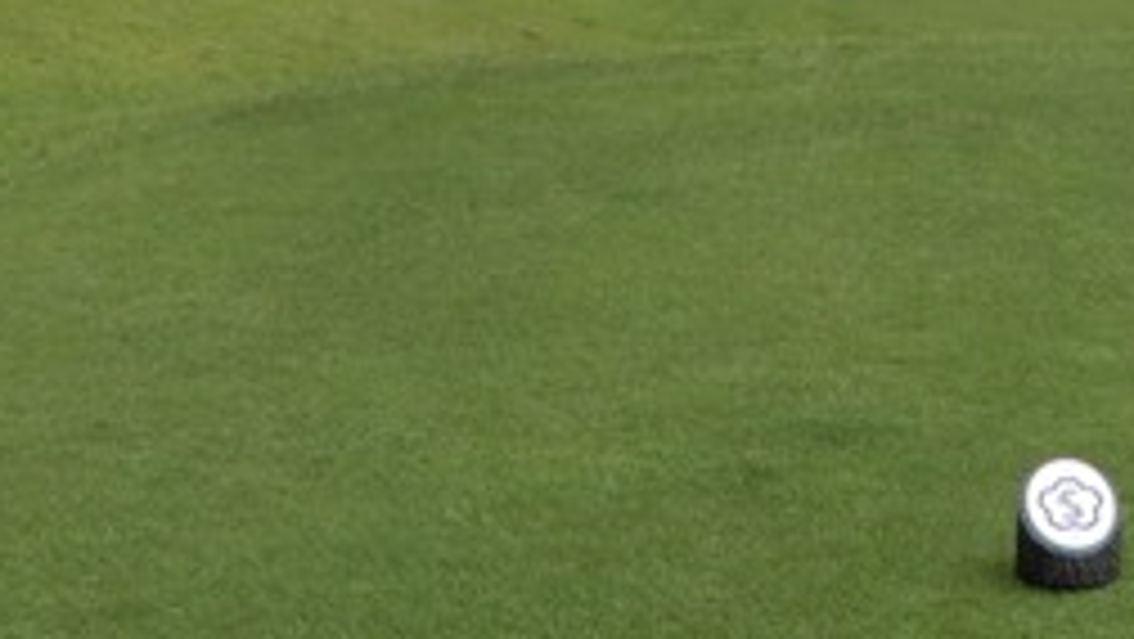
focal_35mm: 105
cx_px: 1197
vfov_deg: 11.3
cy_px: -122
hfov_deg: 19.6
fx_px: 3159
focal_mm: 6.8
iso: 80
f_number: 4
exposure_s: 1/640
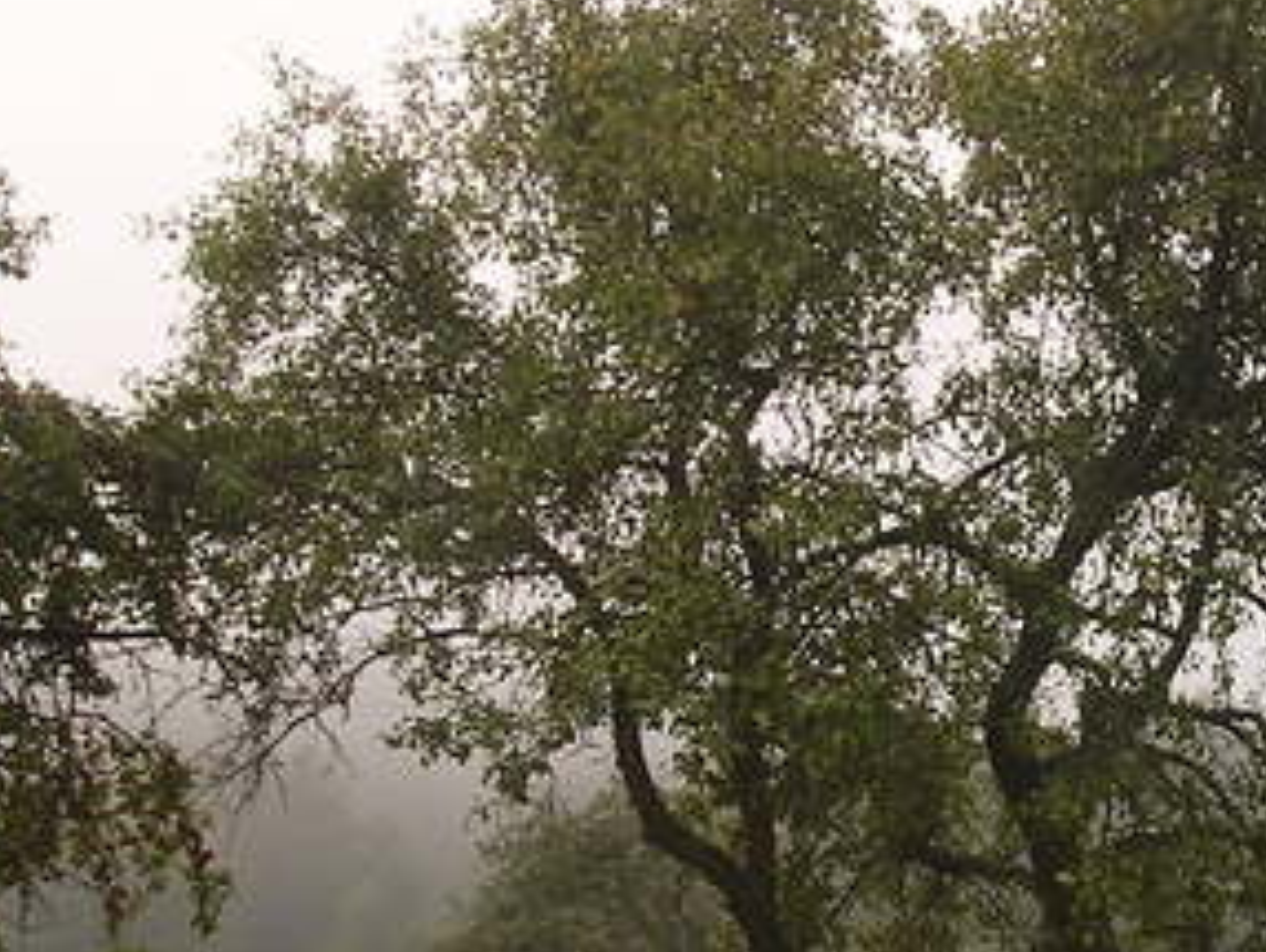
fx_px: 3111
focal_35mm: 85
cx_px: 1071
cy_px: 673
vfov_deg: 17.3
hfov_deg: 22.6
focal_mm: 5.8
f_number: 5.6
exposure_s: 1/143
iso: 100
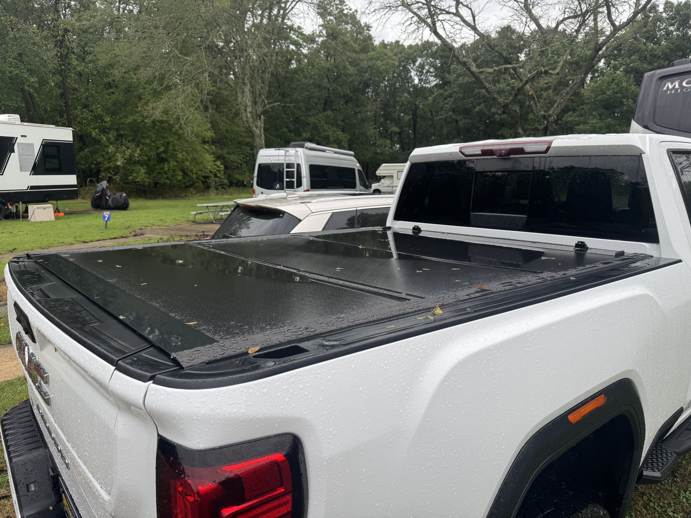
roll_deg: -0.1
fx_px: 479
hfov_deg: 71.6
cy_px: 259
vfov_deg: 56.8
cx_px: 346
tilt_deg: -11.5
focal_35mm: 24
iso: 80
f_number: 1.78
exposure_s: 1/782
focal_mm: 6.76
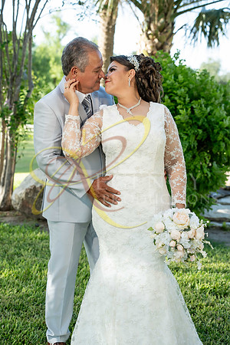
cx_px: 115
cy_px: 172
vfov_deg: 33.9
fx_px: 565
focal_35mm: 59
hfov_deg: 23.0
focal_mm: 59
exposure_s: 1/500
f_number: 4
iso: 500
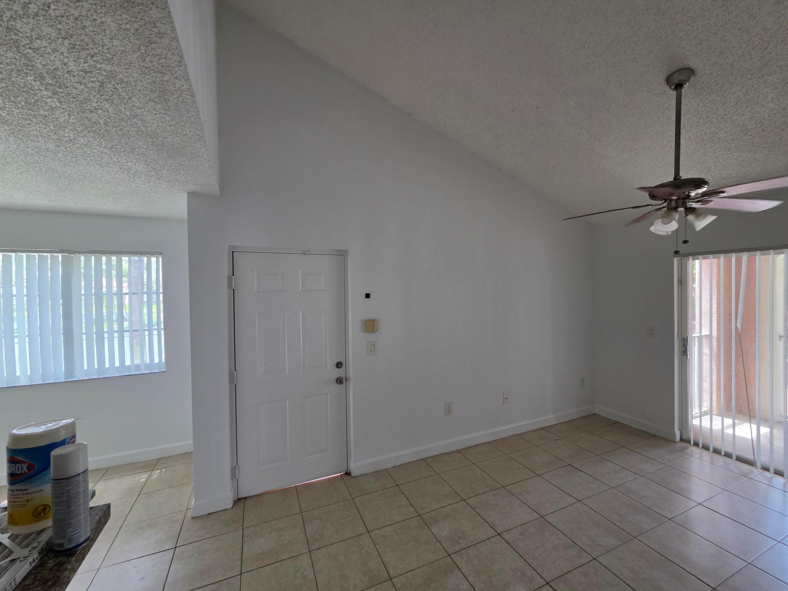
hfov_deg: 106.2
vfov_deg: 89.9
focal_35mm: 13
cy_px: 296
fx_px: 296
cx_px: 394
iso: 160
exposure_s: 1/120
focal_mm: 2.2
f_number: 2.2
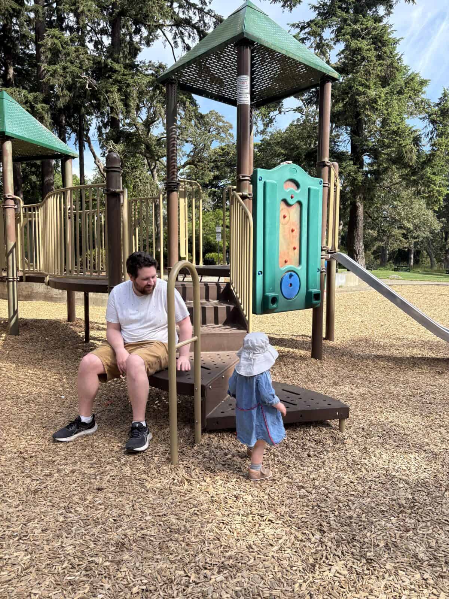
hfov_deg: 53.1
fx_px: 450
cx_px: 224
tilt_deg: -4.4
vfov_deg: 67.3
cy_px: 300
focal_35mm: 26
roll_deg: -0.1
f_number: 1.6
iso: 50
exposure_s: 1/1155
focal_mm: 5.96
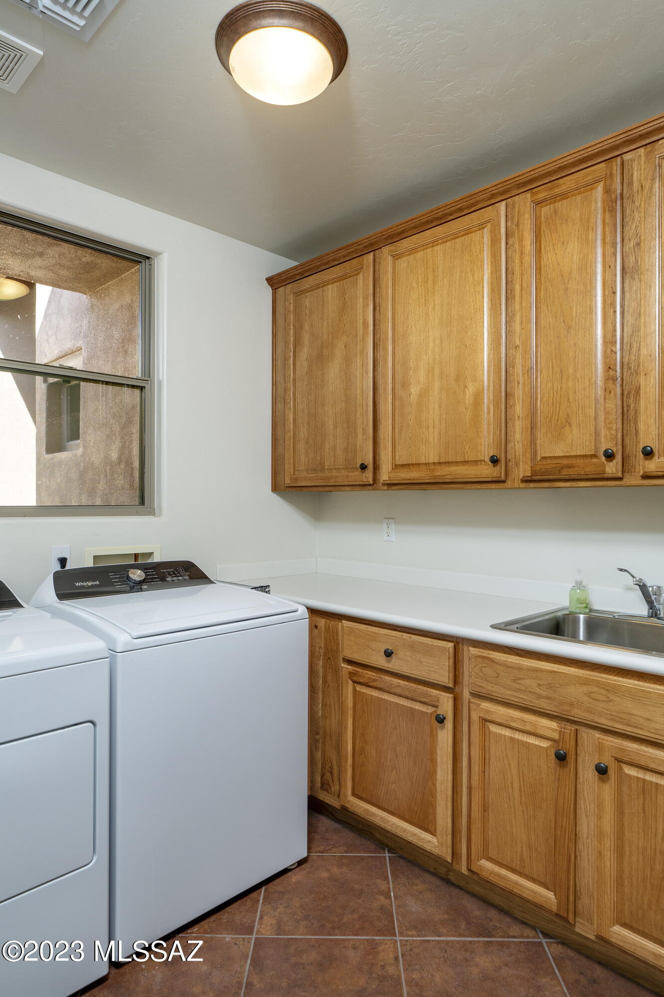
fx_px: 554
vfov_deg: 84.0
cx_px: 332
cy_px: 498
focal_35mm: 20
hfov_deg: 61.9
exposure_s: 1/50
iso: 200
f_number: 7.1
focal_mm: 20
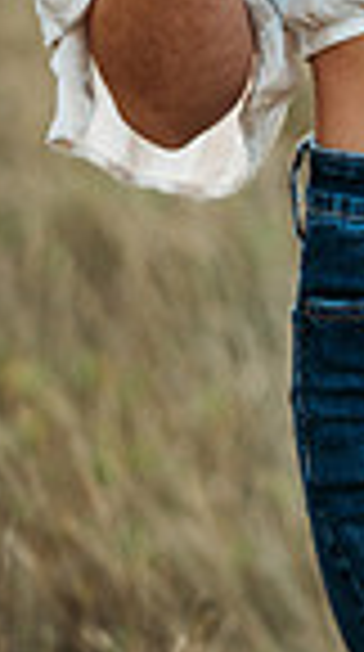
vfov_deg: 7.3
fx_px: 5054
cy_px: -270
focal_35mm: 293
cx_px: 566
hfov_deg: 4.1
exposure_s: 1/400
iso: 250
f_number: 2.8
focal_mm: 90
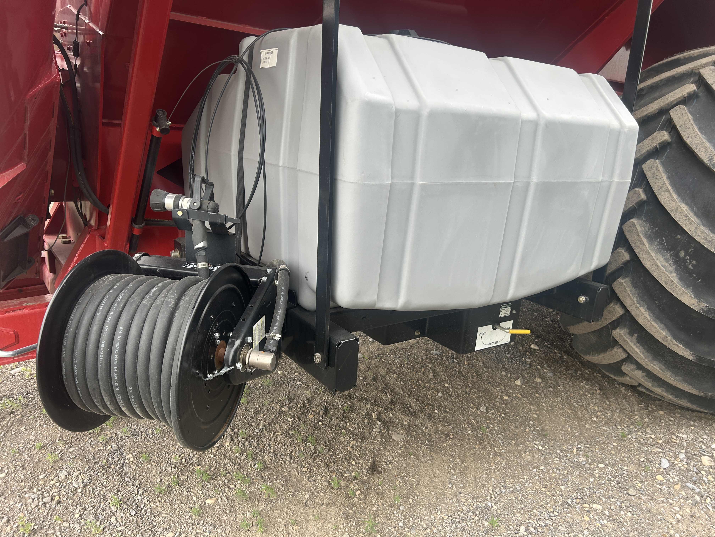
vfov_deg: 53.1
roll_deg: -0.9
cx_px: 358
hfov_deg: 67.3
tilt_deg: -13.8
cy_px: 268
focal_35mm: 26
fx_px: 537
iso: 32
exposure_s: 1/121
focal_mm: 5.7
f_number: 1.5
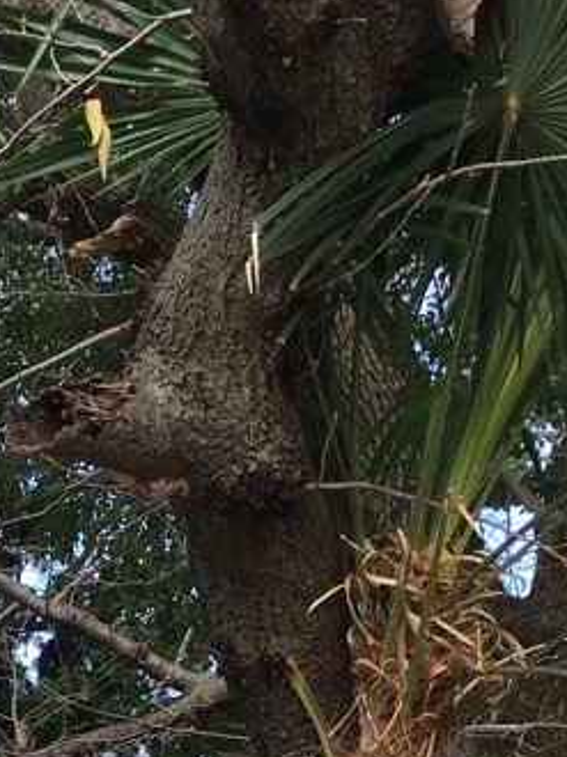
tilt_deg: +8.4
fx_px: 1968
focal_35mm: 90
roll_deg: -0.2
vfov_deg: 19.6
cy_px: 1046
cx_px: -158
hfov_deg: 15.6
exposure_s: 1/356
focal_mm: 4.15
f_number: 2.2
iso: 25
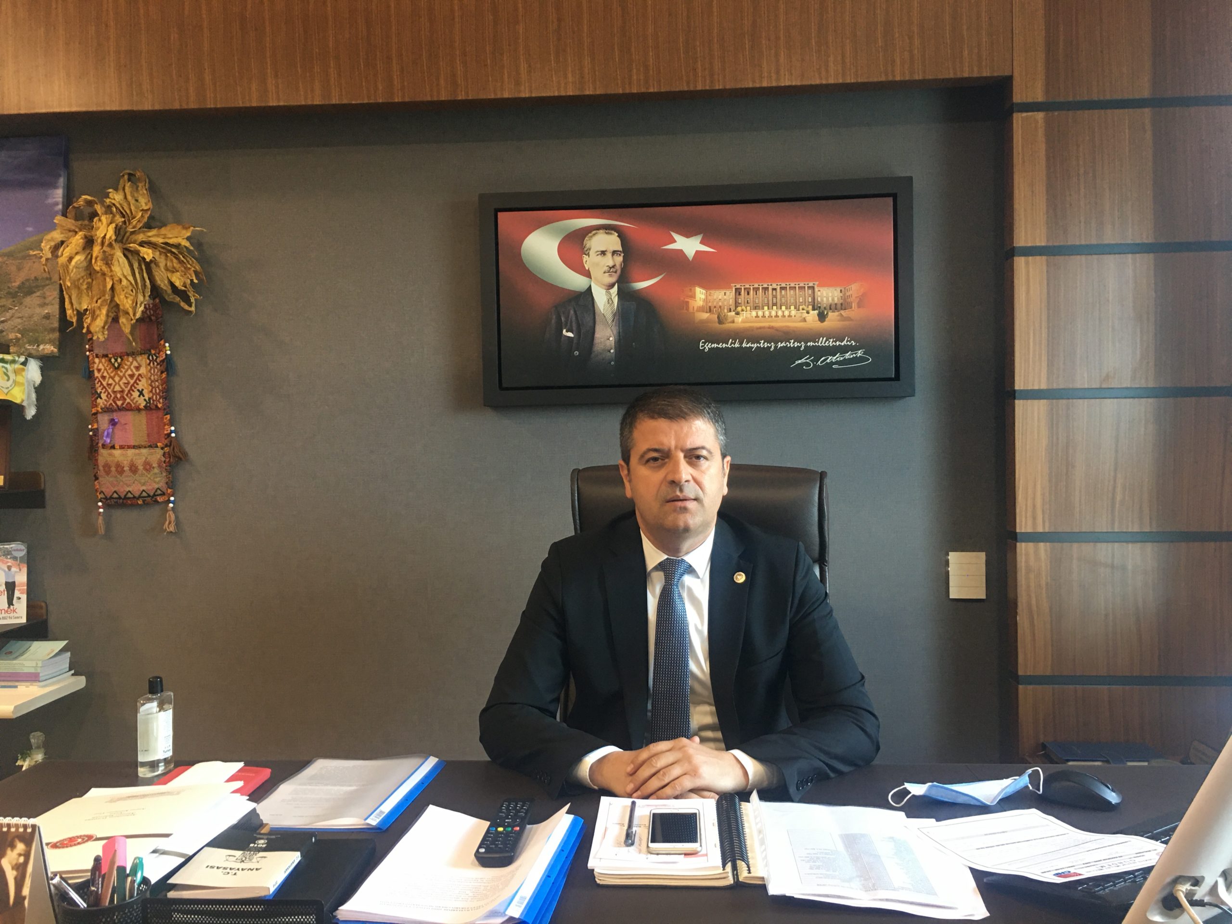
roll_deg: +0.2
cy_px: 462
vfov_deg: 48.2
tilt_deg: +0.7
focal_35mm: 29
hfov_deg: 61.7
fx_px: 1032
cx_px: 616
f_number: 2.2
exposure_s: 1/15
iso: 50
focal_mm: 4.15
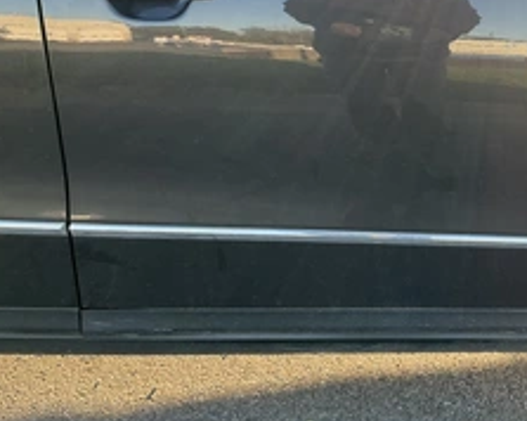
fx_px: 764
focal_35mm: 49
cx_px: 421
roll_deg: -0.5
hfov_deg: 36.8
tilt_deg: -14.0
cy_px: 111
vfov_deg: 30.3
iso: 32
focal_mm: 3
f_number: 1.8
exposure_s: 1/122
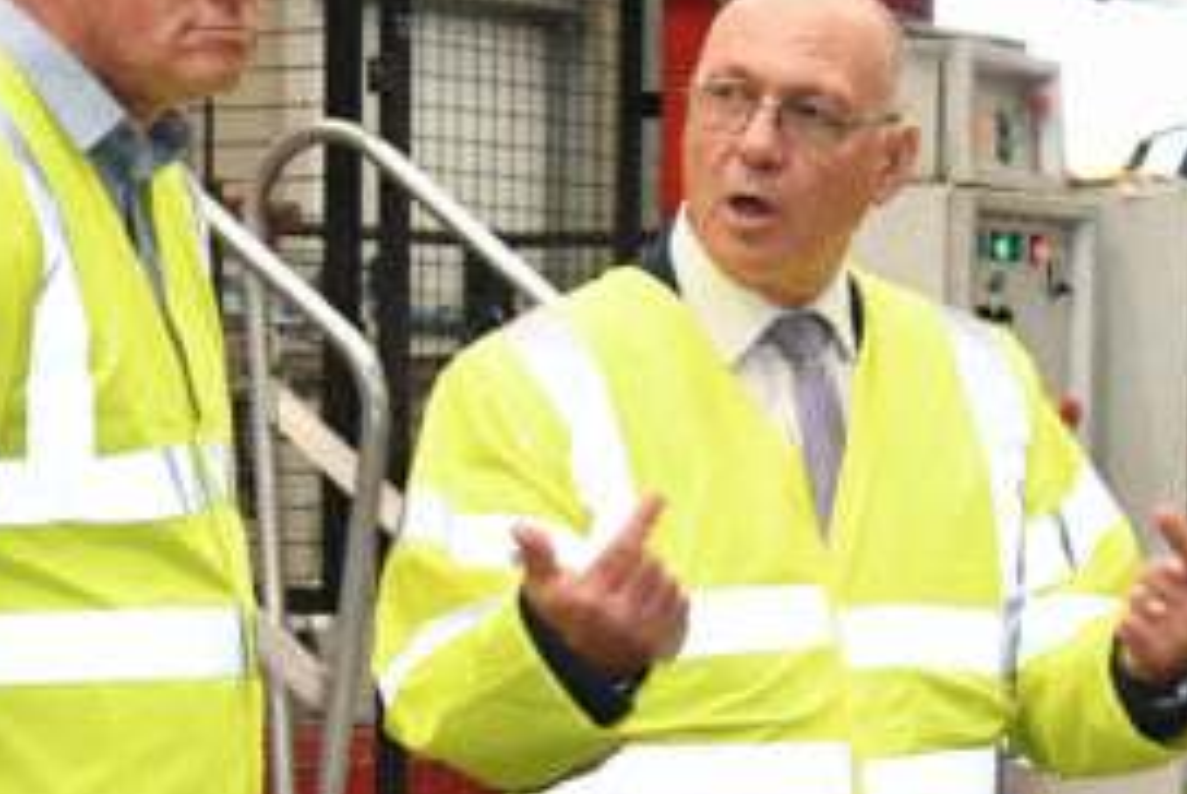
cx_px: 362
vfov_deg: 7.9
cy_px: 958
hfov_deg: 11.8
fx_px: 5710
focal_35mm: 173
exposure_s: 1/250
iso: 3200
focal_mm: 31
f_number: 4
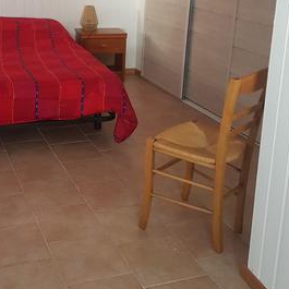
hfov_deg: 32.5
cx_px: 95
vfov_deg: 32.0
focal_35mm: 52
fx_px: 491
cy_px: 61
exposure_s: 1/15
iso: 200
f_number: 1.7
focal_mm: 4.2
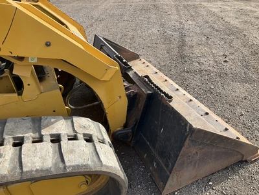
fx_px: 217
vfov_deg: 48.2
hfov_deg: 61.7
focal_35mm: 29
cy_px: 98
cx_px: 130
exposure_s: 1/519
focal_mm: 3
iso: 25
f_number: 1.8
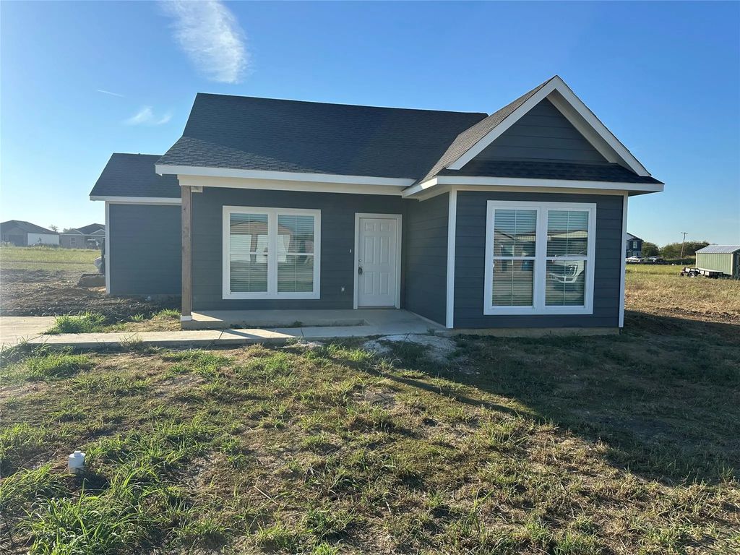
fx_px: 513
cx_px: 370
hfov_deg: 71.6
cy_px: 278
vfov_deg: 56.8
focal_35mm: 24
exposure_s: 1/3247
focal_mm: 6.86
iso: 80
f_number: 1.78
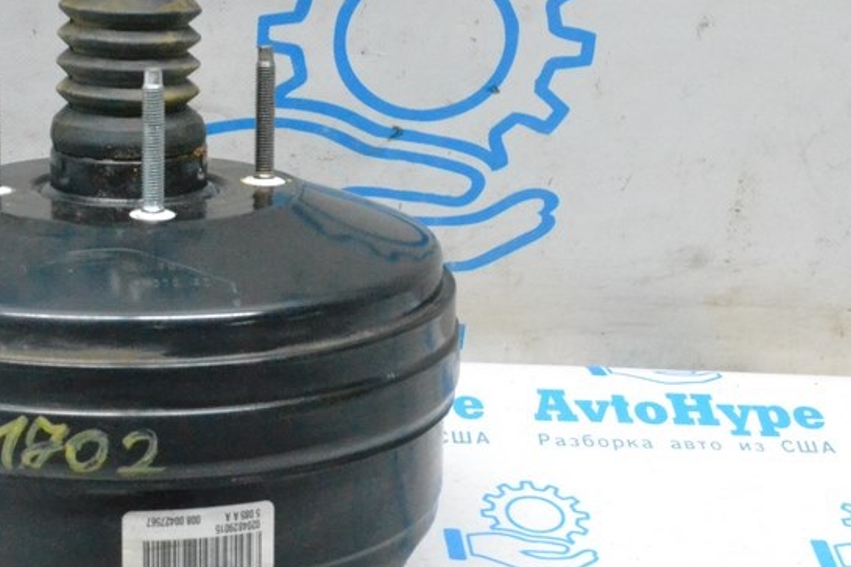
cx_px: 178
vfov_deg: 15.1
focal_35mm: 90
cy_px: 122
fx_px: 2127
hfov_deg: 22.3
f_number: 9
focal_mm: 32
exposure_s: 1/160
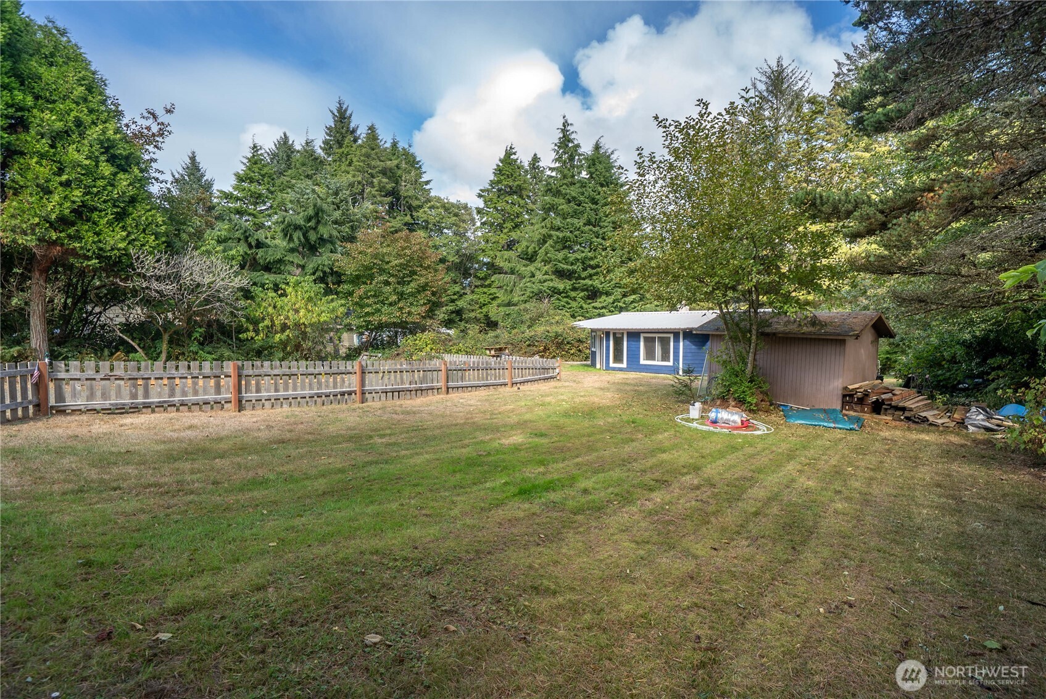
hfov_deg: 96.7
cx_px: 523
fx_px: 465
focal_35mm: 16
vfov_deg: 73.8
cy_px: 350
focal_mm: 16
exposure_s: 1/50
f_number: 7.1
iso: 80
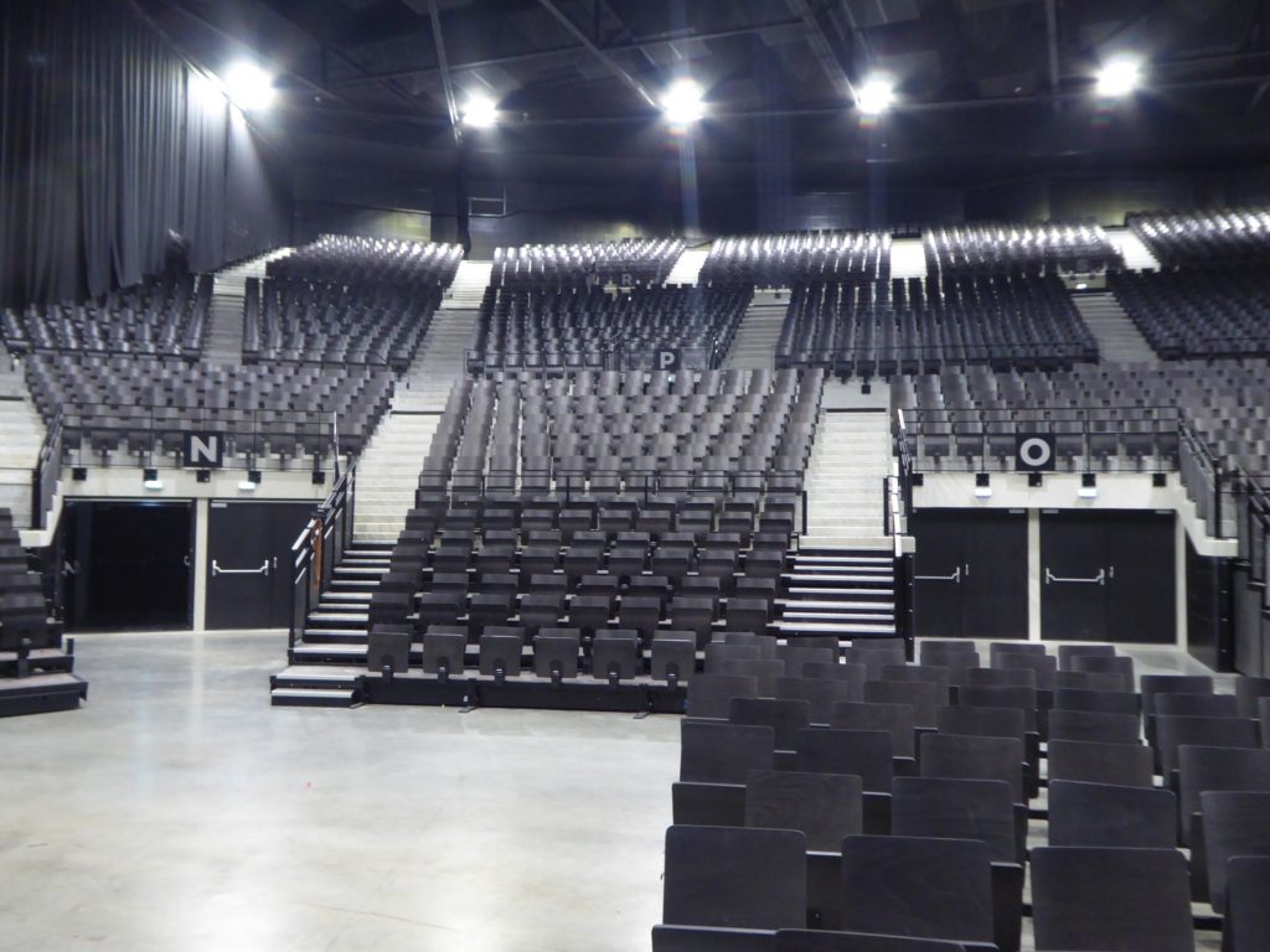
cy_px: 476
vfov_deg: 44.2
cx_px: 635
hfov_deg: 56.8
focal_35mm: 32
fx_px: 1174
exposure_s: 1/6
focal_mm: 5.4
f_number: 3.5
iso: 400
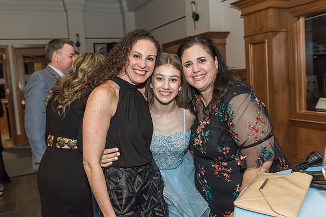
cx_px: 152
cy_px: 101
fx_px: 299
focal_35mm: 33
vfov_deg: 39.9
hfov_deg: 57.1
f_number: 4
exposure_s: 1/100
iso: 1250
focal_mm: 31
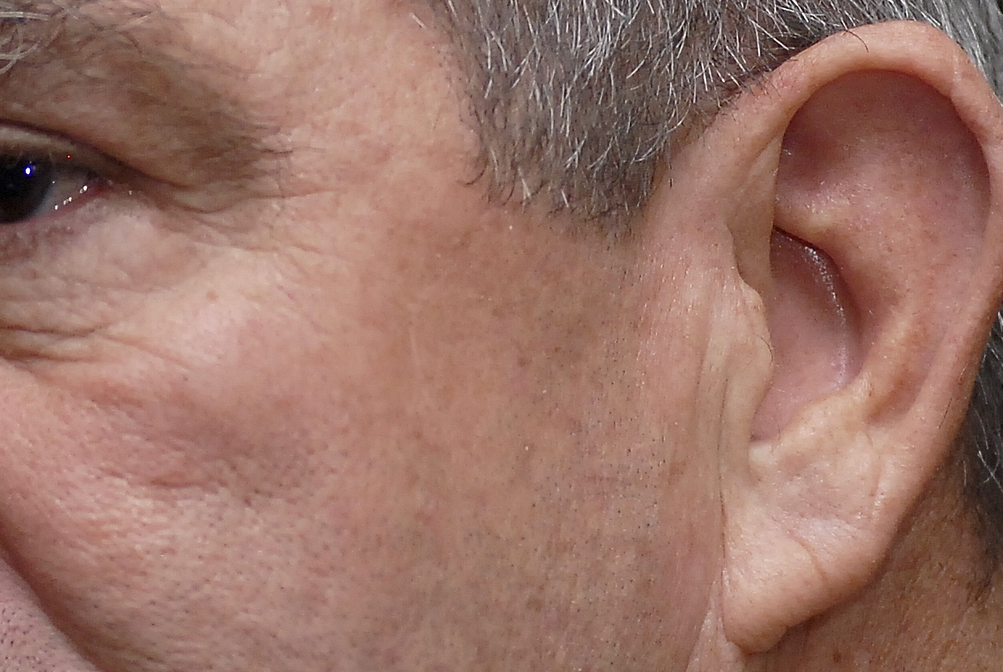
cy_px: 330
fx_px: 12998
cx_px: 613
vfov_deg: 3.0
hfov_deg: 4.4
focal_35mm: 466
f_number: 3.5
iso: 400
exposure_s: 1/125
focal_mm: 100
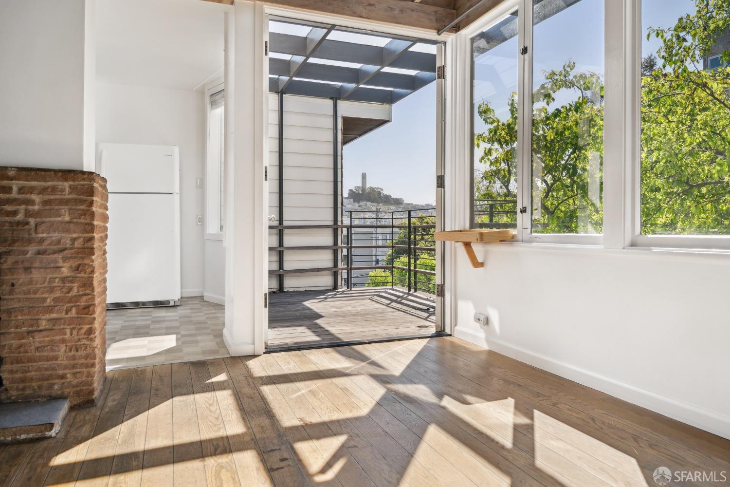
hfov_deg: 73.7
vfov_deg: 53.1
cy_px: 244
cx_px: 365
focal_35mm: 24
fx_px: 487
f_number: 7.1
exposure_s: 1/400
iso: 250
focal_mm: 24
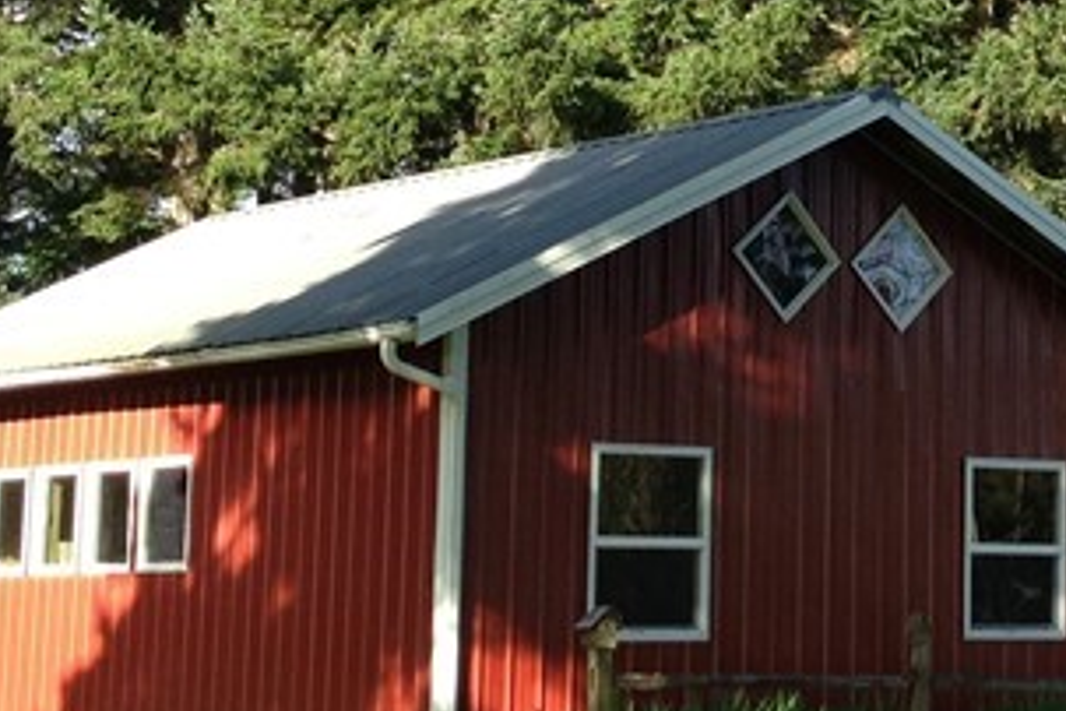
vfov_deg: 11.7
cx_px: 925
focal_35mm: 116
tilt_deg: +10.0
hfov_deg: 17.4
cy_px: -4
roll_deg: -0.2
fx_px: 3435
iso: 50
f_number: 2.4
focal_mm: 4.12
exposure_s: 1/268
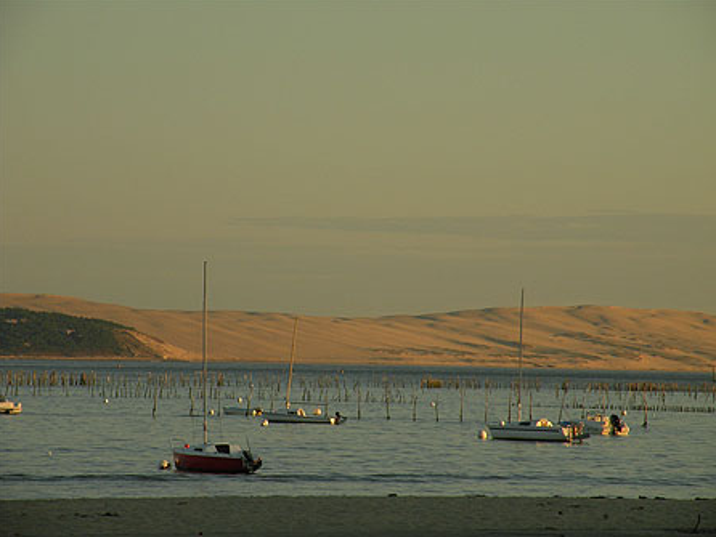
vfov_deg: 6.6
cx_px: 358
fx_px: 4698
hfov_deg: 8.7
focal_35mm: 227
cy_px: 269
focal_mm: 39.8
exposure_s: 1/217
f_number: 5.6
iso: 64
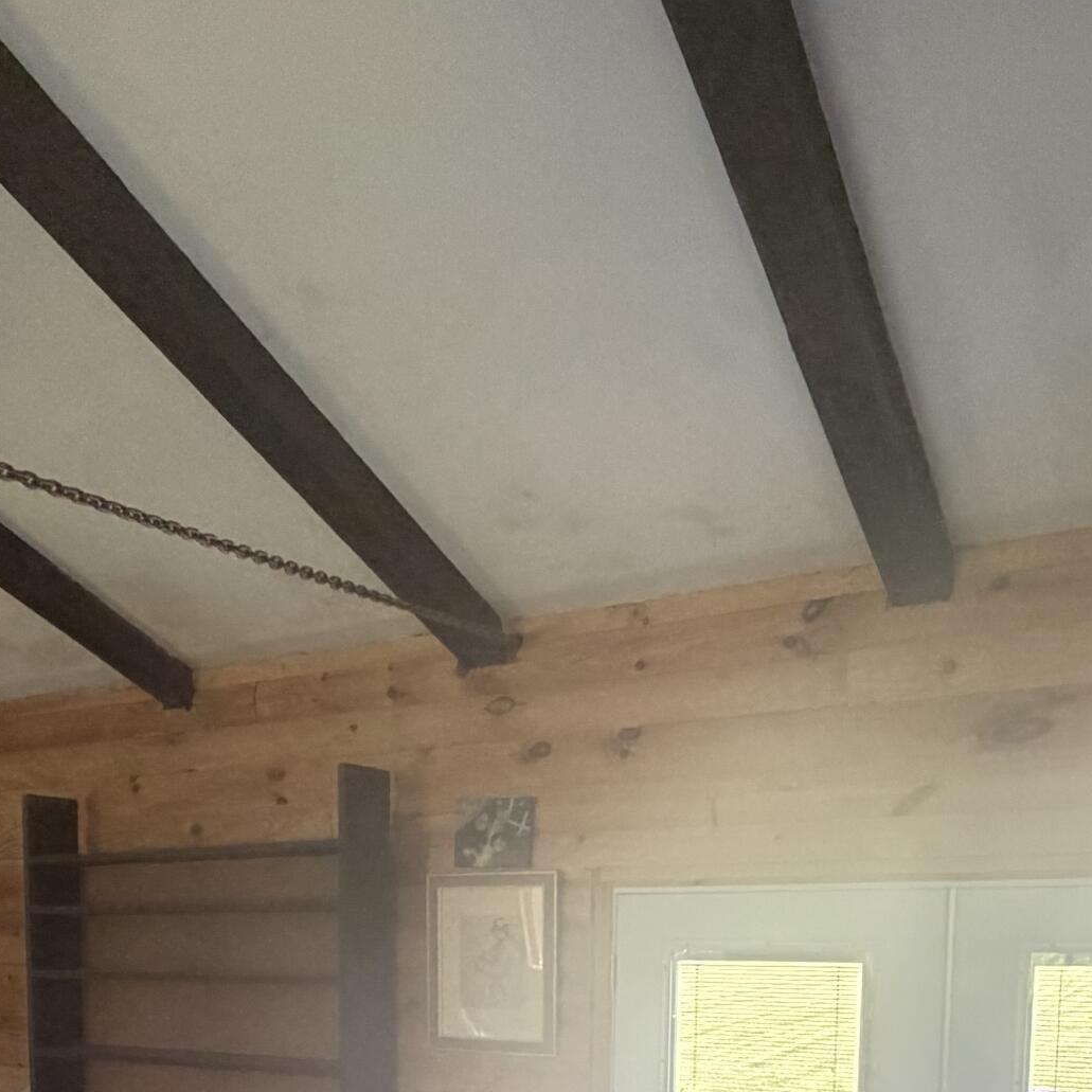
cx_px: 378
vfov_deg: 41.2
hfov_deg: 45.5
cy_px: 1046
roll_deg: +0.2
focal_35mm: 36
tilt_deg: -6.0
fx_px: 1285
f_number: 2.2
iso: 400
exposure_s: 1/60
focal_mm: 2.22
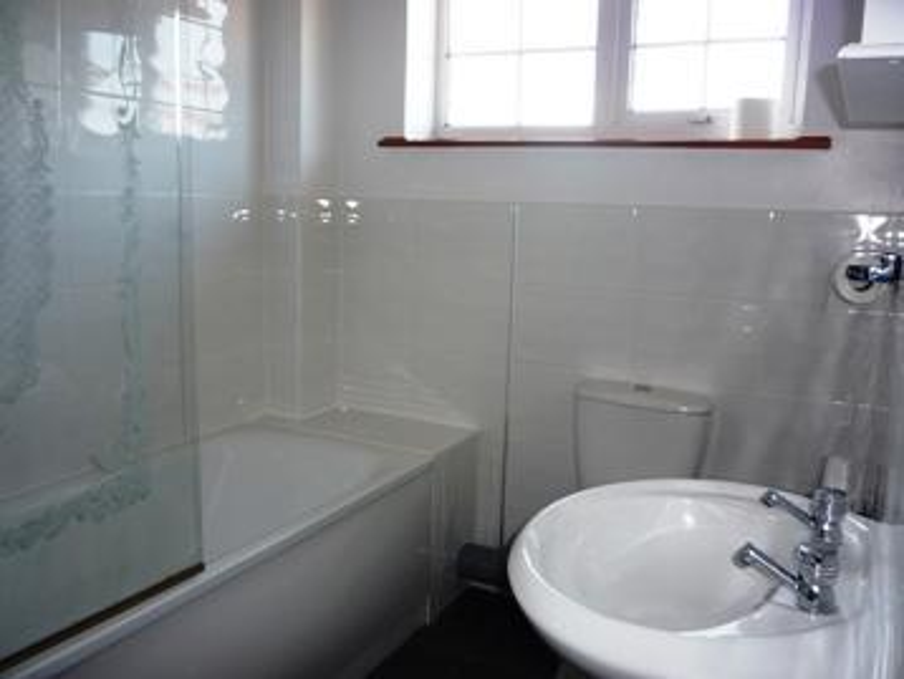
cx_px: 452
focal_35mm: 30
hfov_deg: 59.9
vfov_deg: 46.8
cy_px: 340
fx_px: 784
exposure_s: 1/30
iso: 100
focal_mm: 5.2
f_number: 3.3
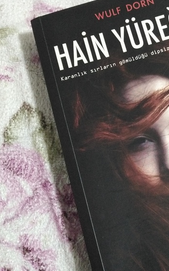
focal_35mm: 45
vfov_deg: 44.3
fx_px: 332
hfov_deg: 27.6
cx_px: 152
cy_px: 129
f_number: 1.8
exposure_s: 1/20
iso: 689
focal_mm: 3.62
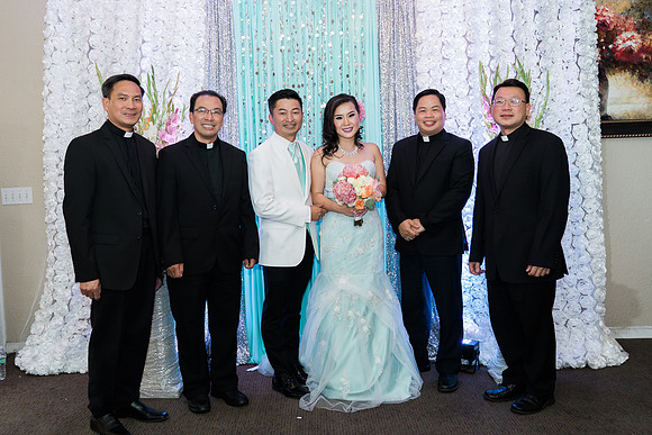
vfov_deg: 39.0
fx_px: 615
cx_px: 314
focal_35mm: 34
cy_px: 208
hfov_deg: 55.9
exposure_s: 1/160
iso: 1000
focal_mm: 31
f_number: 2.8
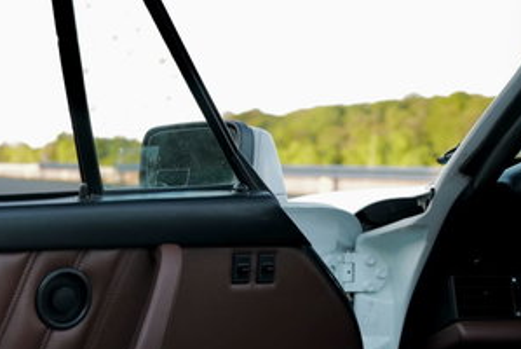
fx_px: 1043
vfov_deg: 18.7
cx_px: 64
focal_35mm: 72
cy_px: 291
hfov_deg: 27.2
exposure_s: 1/60
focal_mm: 28
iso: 100
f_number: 2.5
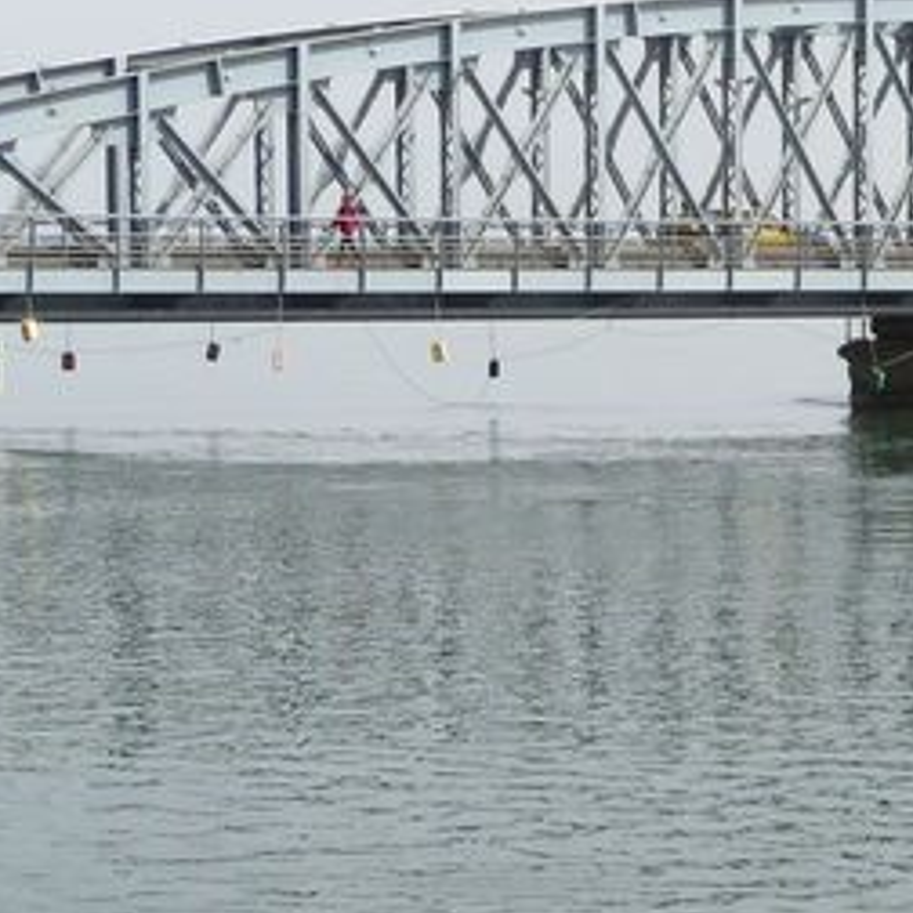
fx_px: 4774
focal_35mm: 160
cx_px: 717
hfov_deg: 10.9
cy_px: 612
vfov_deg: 10.9
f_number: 4.1
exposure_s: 1/640
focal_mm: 9.6
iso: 80
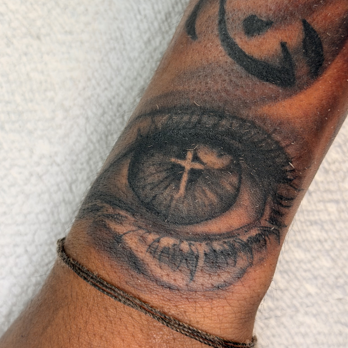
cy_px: 152
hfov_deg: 25.4
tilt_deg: -66.5
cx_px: 179
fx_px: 773
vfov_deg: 25.3
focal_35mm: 68
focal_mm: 6.76
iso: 80
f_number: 1.78
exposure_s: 1/121
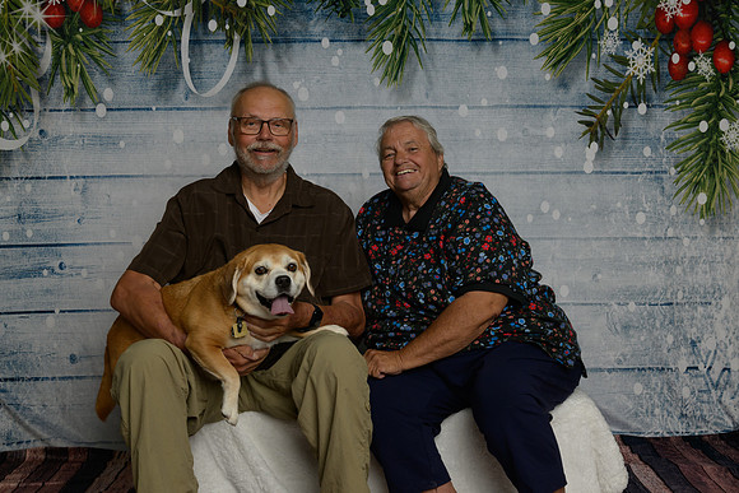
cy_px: 246
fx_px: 878
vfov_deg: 31.4
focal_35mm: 43
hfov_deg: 45.6
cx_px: 370
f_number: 10
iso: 400
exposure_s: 1/125
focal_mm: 40
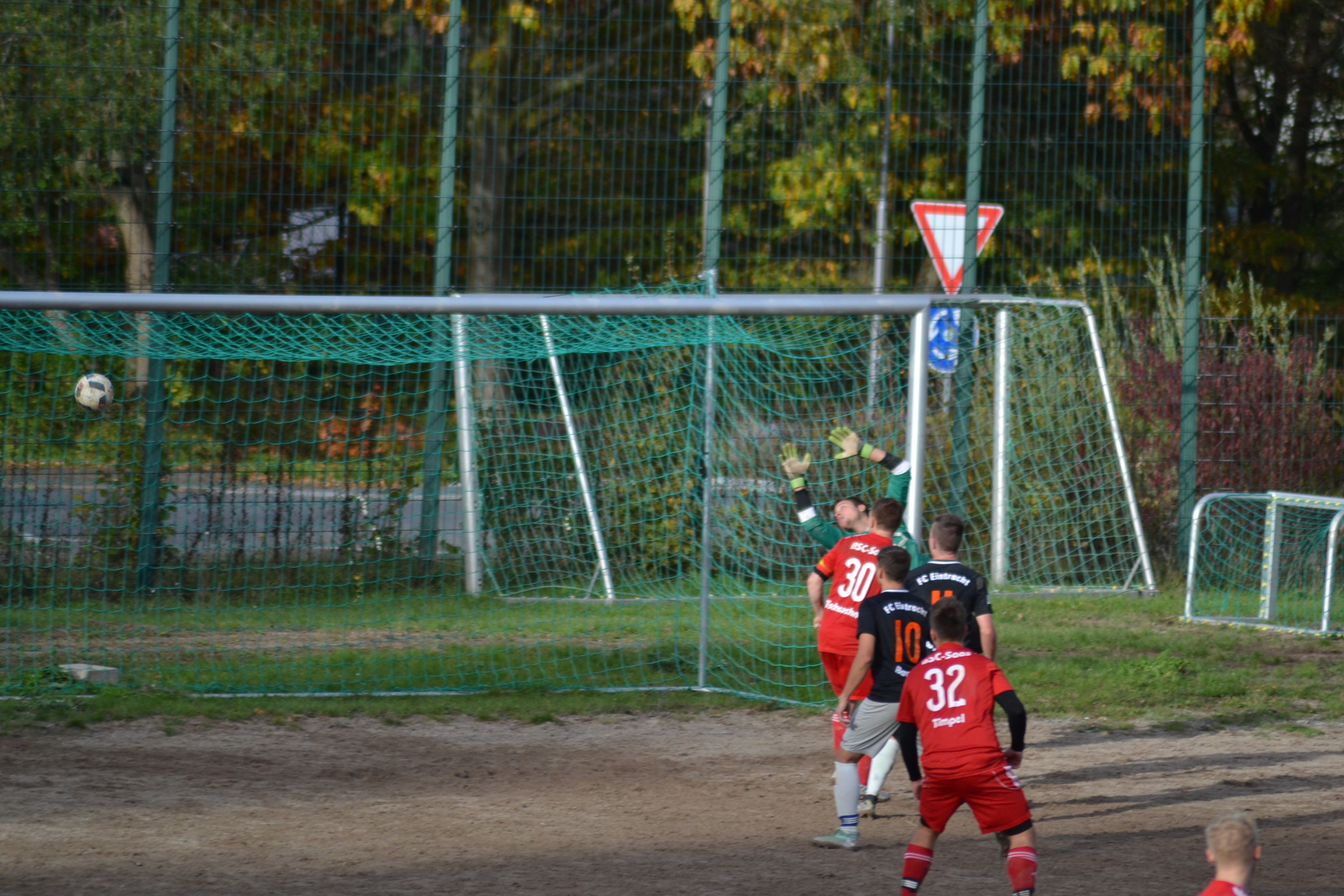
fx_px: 12879
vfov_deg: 4.0
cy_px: 448
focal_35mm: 345
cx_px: 672
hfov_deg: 6.0
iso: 400
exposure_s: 1/1250
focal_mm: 230
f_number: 5
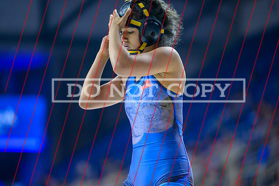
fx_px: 1642
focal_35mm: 212
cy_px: 106
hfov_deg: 9.7
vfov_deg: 6.5
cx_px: 132
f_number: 2.8
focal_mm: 175
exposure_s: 1/800
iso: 2500
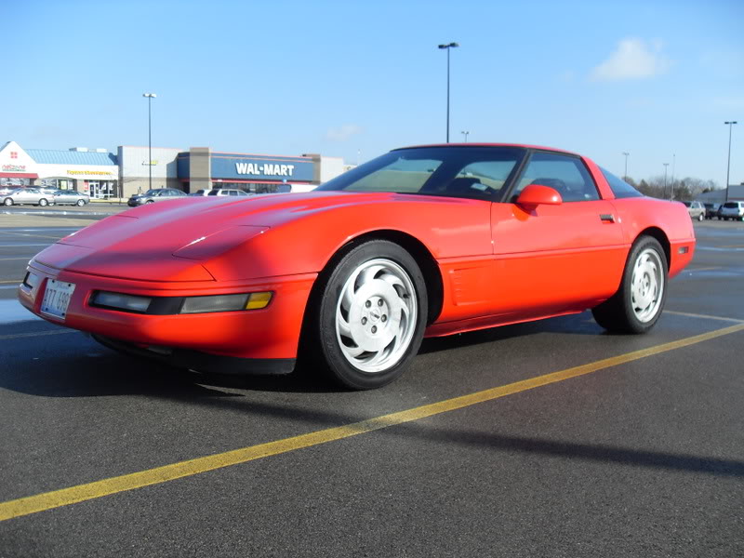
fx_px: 731
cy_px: 279
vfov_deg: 41.8
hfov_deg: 54.0
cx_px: 372
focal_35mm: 34
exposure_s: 1/180
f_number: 7
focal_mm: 6.3
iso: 80
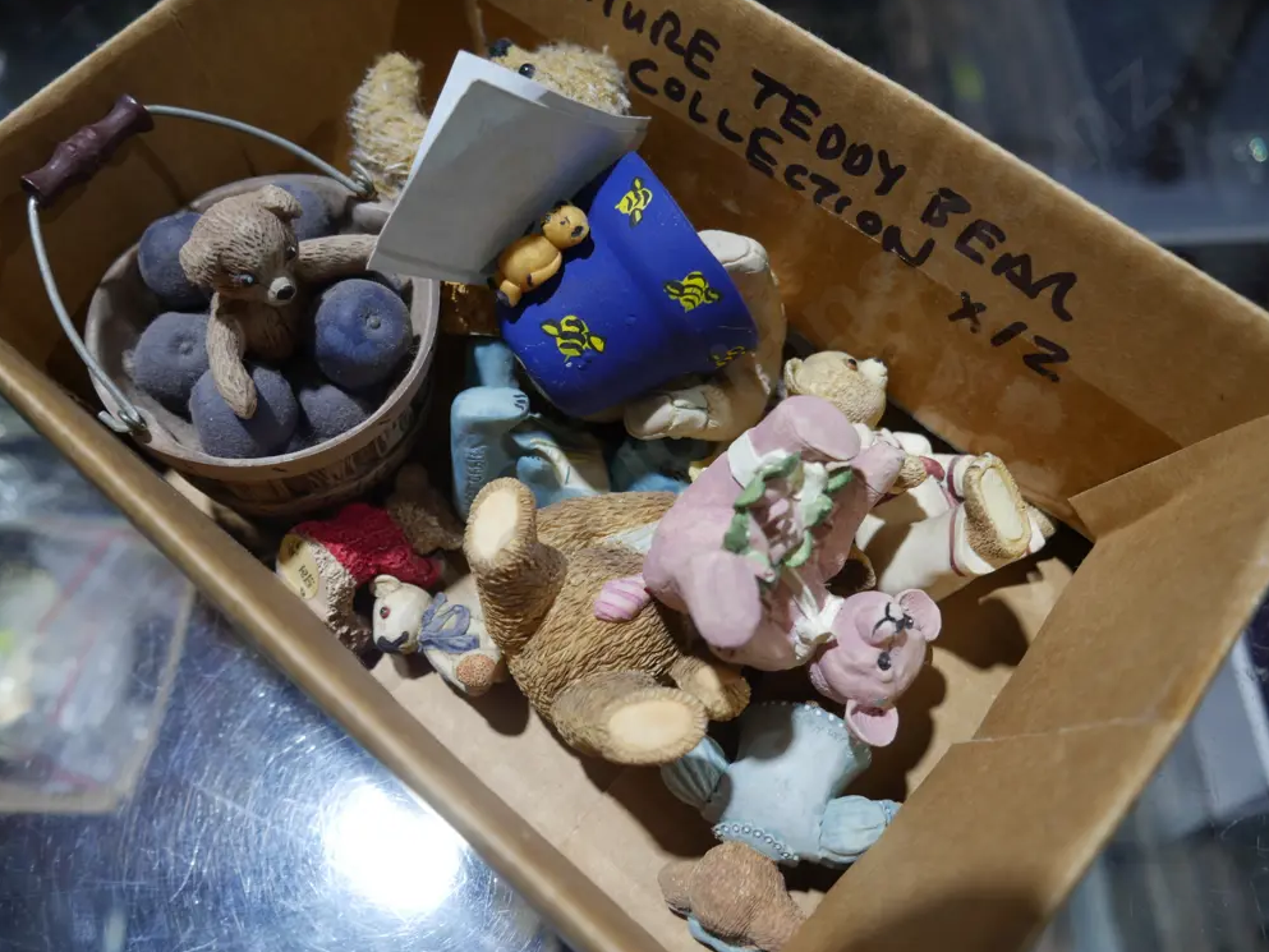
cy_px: 472
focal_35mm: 33
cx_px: 633
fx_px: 1210
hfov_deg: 55.3
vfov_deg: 43.0
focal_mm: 16
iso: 200
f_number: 3.6
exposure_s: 1/60
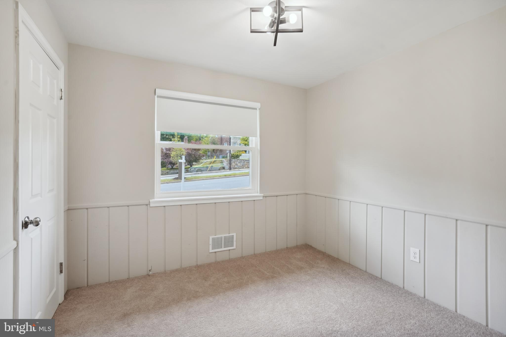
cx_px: 253
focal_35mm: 16
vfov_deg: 73.7
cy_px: 168
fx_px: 225
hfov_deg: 96.7
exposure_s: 1/2
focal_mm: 16
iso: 100
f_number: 8
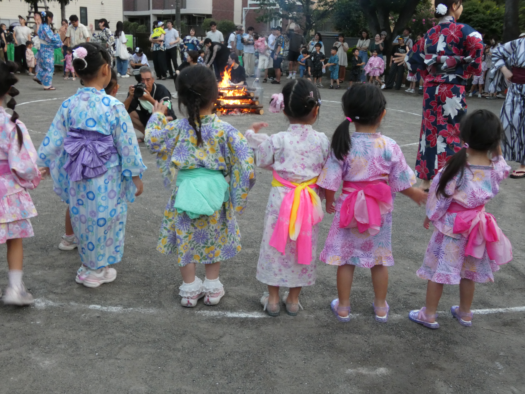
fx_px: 576
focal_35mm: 38
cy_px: 197
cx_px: 262
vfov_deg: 37.7
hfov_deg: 49.0
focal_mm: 6.8
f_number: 3.5
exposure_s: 1/80
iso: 500
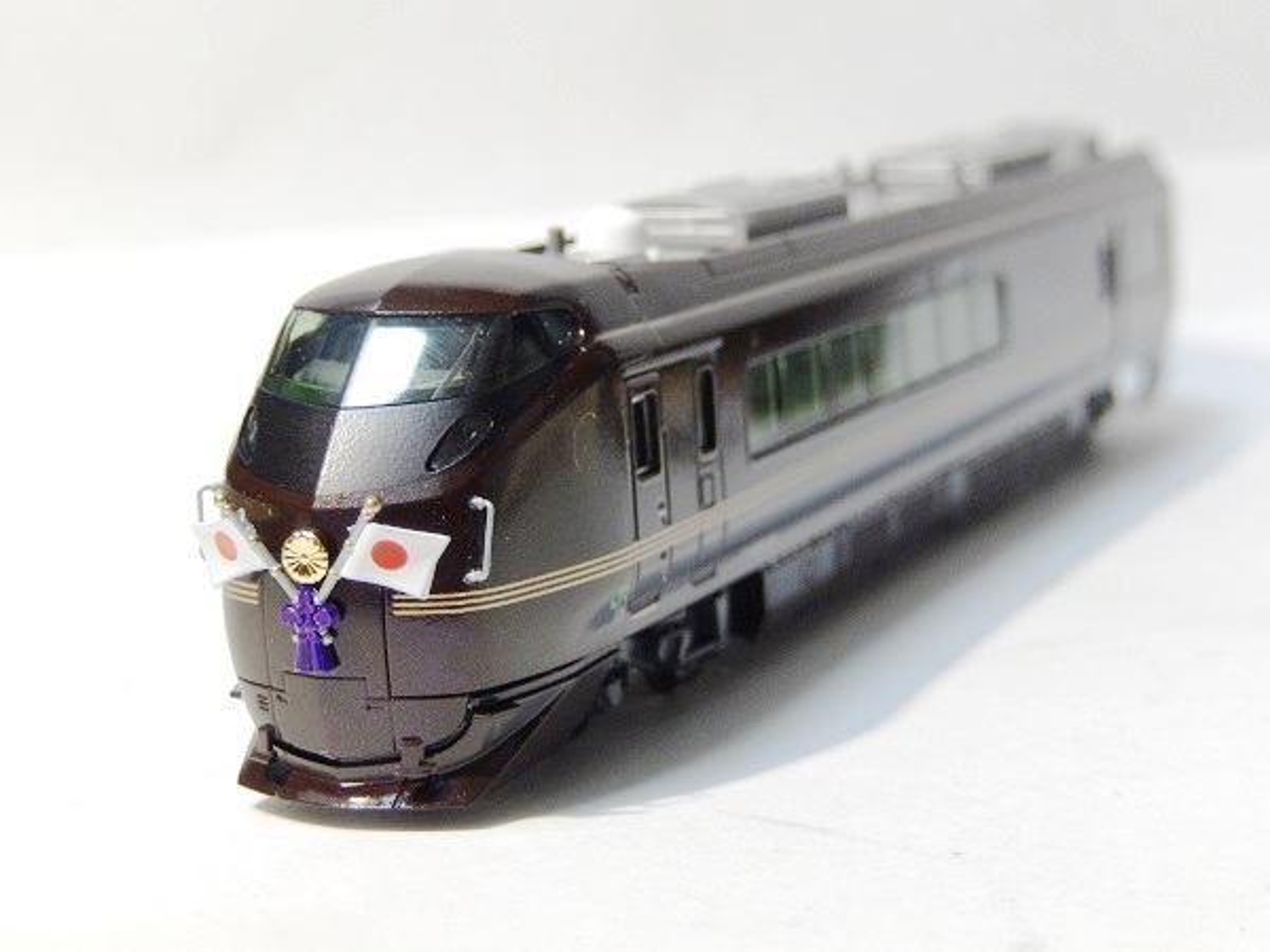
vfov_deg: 17.4
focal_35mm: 85
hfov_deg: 23.0
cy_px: 476
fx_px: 3119
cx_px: 635
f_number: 5.1
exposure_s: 1/5
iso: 200
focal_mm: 15.2
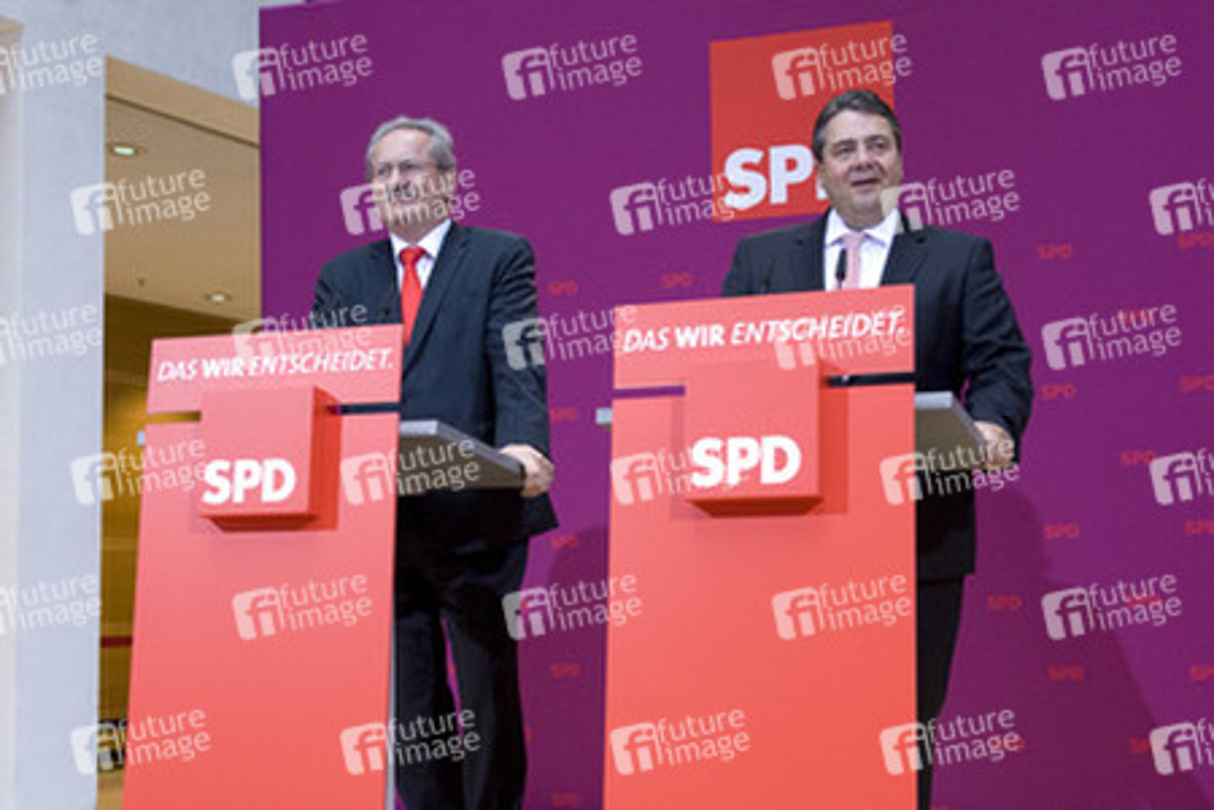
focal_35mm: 38
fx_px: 1281
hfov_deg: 50.7
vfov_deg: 35.1
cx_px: 607
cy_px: 405
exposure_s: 1/200
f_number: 5
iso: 1600
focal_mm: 38
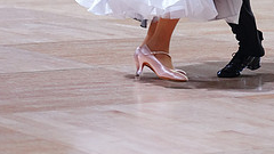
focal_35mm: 238
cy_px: -117
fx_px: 1729
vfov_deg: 5.0
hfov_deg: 9.1
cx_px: 191
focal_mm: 94
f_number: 2.8
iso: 1000
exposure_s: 1/500
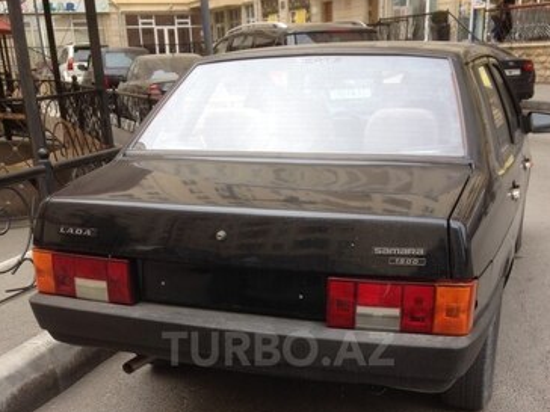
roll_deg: +1.0
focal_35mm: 45
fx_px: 715
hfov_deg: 42.1
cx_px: 278
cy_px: 349
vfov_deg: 31.1
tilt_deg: -18.7
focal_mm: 4.12
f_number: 2.4
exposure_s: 1/142
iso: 50
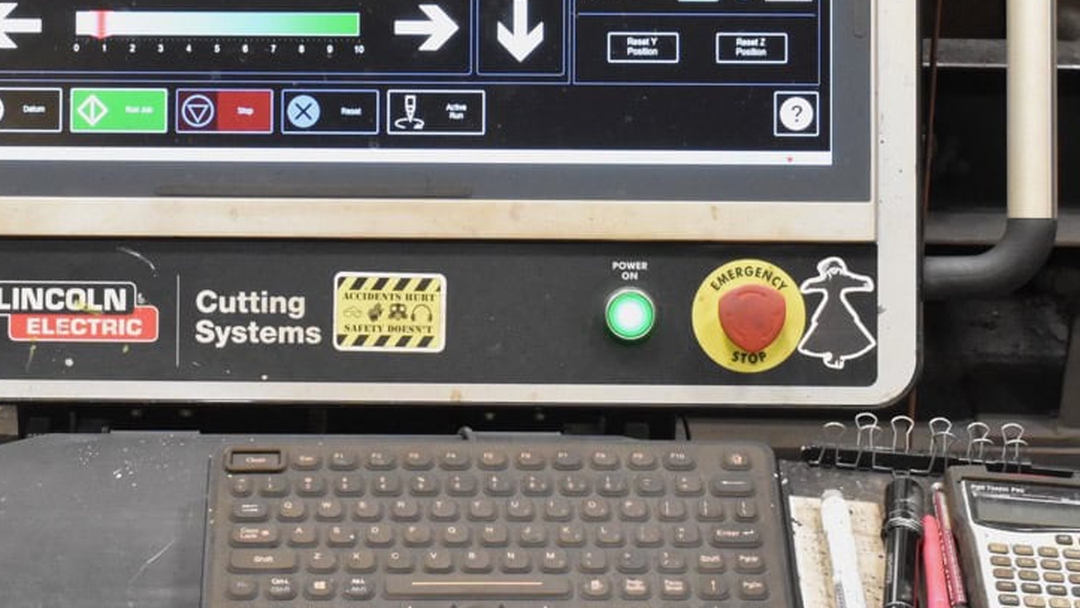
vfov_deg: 13.5
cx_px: 364
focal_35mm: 89
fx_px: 2549
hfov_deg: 23.8
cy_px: 114
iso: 2800
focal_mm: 32
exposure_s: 1/50
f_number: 10
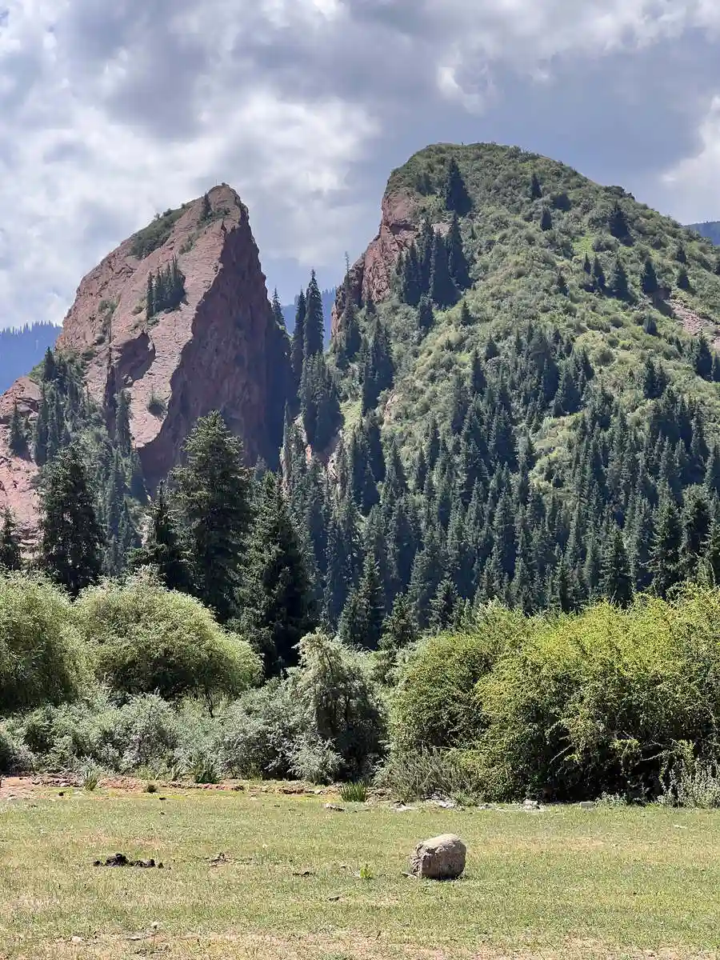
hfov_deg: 19.1
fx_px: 2135
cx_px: 360
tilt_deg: +7.3
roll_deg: +1.6
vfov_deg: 25.3
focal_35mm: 77
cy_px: 480
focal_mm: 9
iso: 32
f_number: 2.8
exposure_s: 1/834
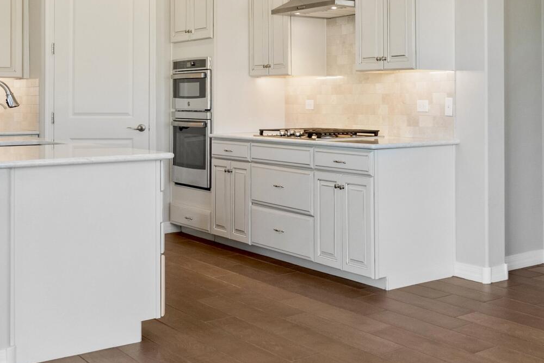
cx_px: 568
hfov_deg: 36.2
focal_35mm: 48
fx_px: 725
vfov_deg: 27.9
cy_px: 113
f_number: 8
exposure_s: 1/13
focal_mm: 16
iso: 400
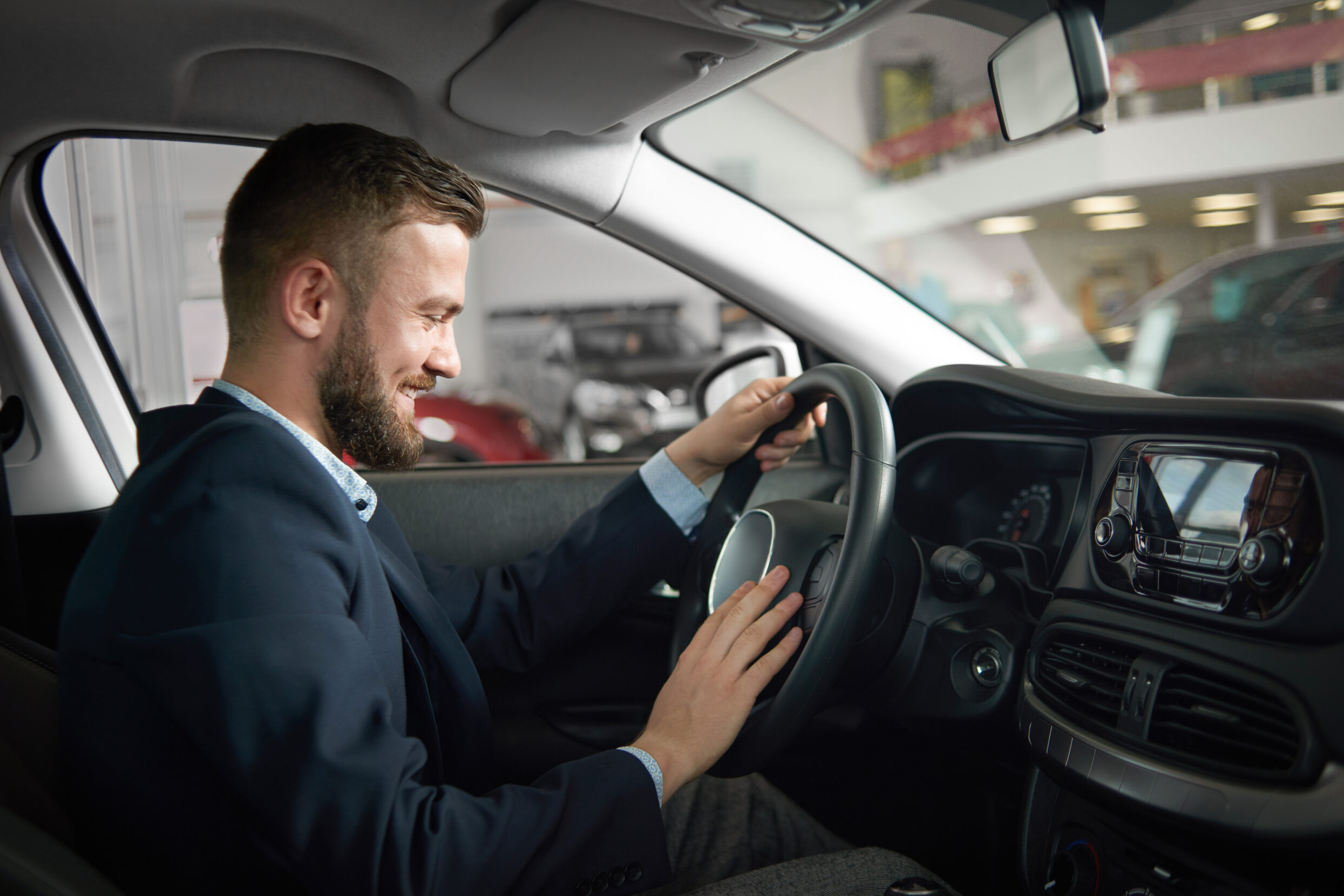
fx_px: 1344
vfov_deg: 36.9
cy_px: 452
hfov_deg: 53.1
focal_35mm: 36
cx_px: 666
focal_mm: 35
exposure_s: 1/250
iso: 400
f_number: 2.8
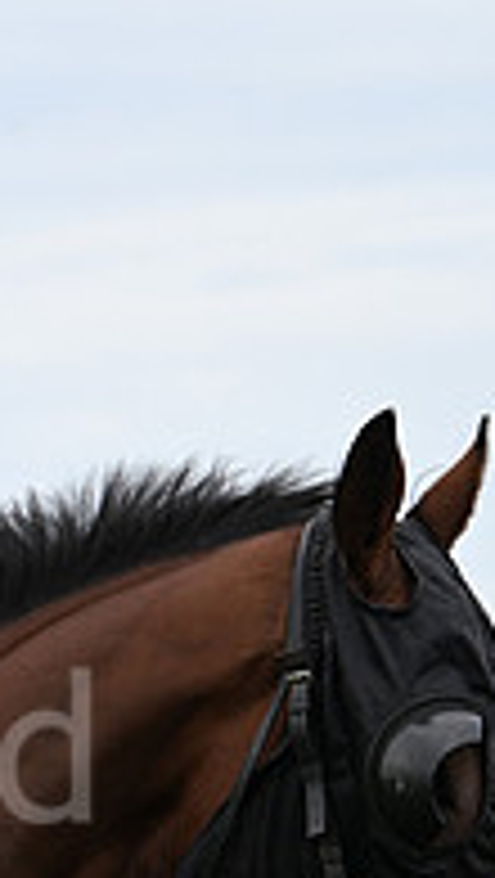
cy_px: 790
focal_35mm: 349
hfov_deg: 3.5
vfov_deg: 6.2
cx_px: -482
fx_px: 8126
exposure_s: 1/1250
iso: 800
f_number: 5.6
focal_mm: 112
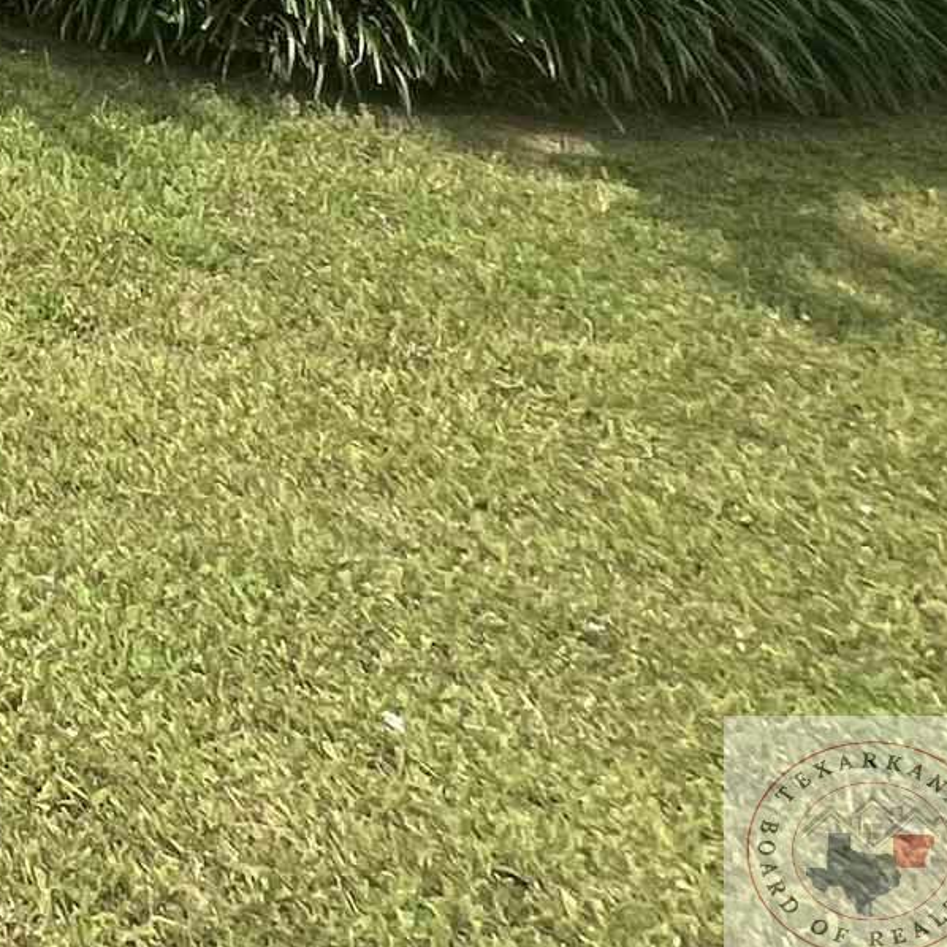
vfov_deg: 19.6
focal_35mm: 59
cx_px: -1417
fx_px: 1826
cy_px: -847
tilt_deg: +3.8
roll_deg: +0.0
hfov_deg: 14.5
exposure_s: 1/1698
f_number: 1.8
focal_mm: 1.57
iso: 32
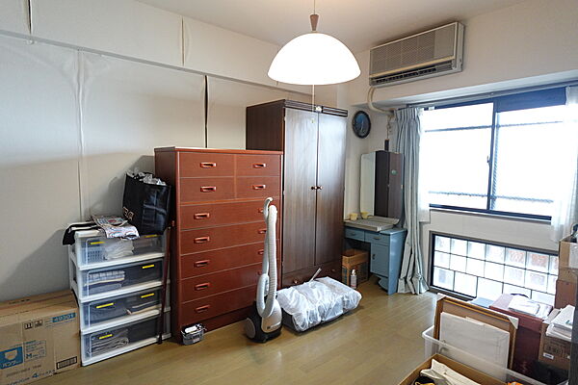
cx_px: 289
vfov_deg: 61.9
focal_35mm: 20
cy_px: 192
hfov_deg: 84.0
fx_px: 321
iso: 1000
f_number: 2
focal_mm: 7.6
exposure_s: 1/80
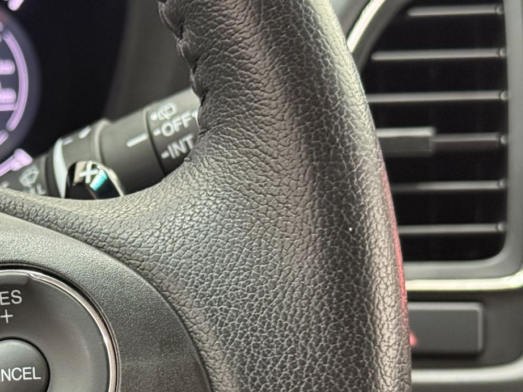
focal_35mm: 100
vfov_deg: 14.7
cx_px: 60
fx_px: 1510
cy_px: 331
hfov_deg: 19.3
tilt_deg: -25.9
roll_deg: -0.8
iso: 500
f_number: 1.78
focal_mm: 6.76
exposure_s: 1/30
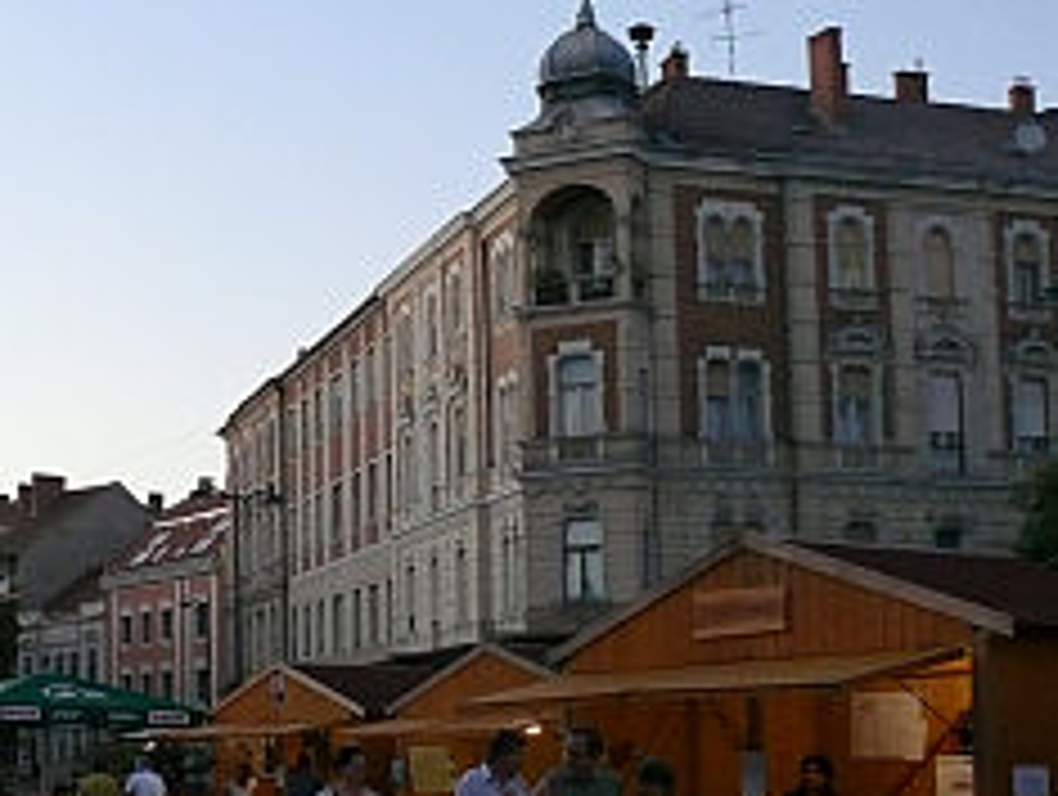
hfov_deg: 28.1
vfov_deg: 21.8
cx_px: 149
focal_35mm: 67
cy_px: 580
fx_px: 2051
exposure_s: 1/60
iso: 400
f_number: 2.8
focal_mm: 7.4
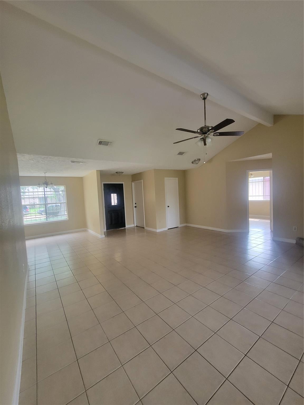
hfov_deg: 89.9
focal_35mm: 13
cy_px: 202
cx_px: 152
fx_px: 152
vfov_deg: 106.2
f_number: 2.2
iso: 250
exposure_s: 1/60
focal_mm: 2.2
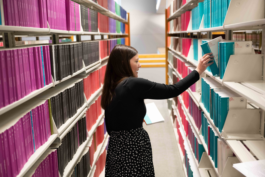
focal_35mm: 40
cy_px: 88
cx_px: 132
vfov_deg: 33.4
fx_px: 294
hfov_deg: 48.5
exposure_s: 1/100
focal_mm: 40
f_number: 2.8
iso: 1600
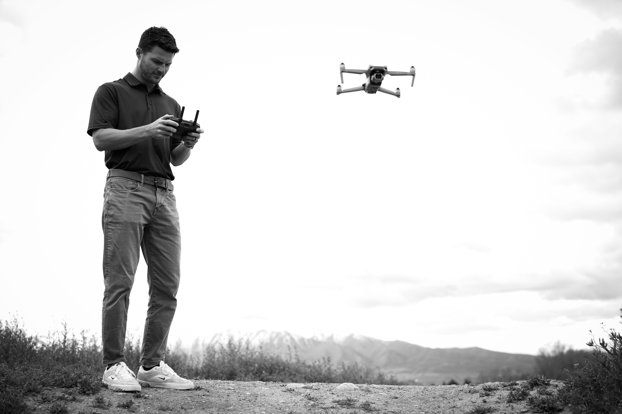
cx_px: 311
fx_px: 921
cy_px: 207
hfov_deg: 37.3
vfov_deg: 25.4
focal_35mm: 53
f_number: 3.2
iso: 50
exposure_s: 1/320
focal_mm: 53.3
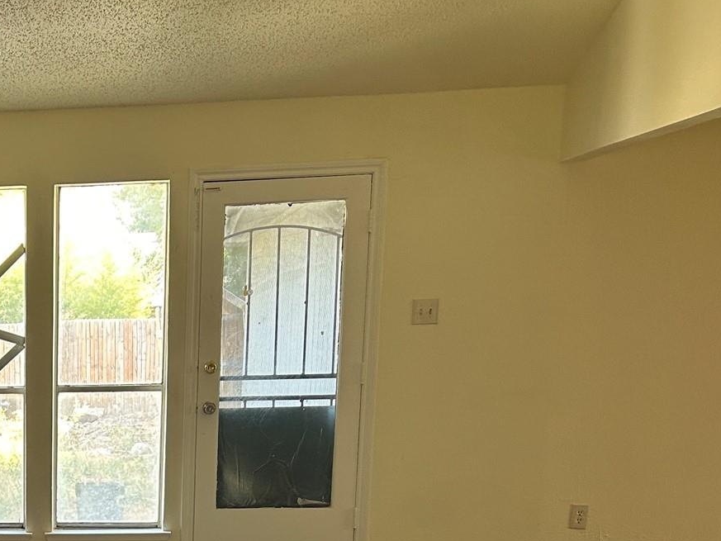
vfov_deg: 22.6
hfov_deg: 28.4
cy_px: 604
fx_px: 1271
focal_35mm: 61
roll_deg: +1.8
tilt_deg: -12.9
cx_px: -97
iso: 125
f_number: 1.5
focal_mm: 5.7
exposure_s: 1/121
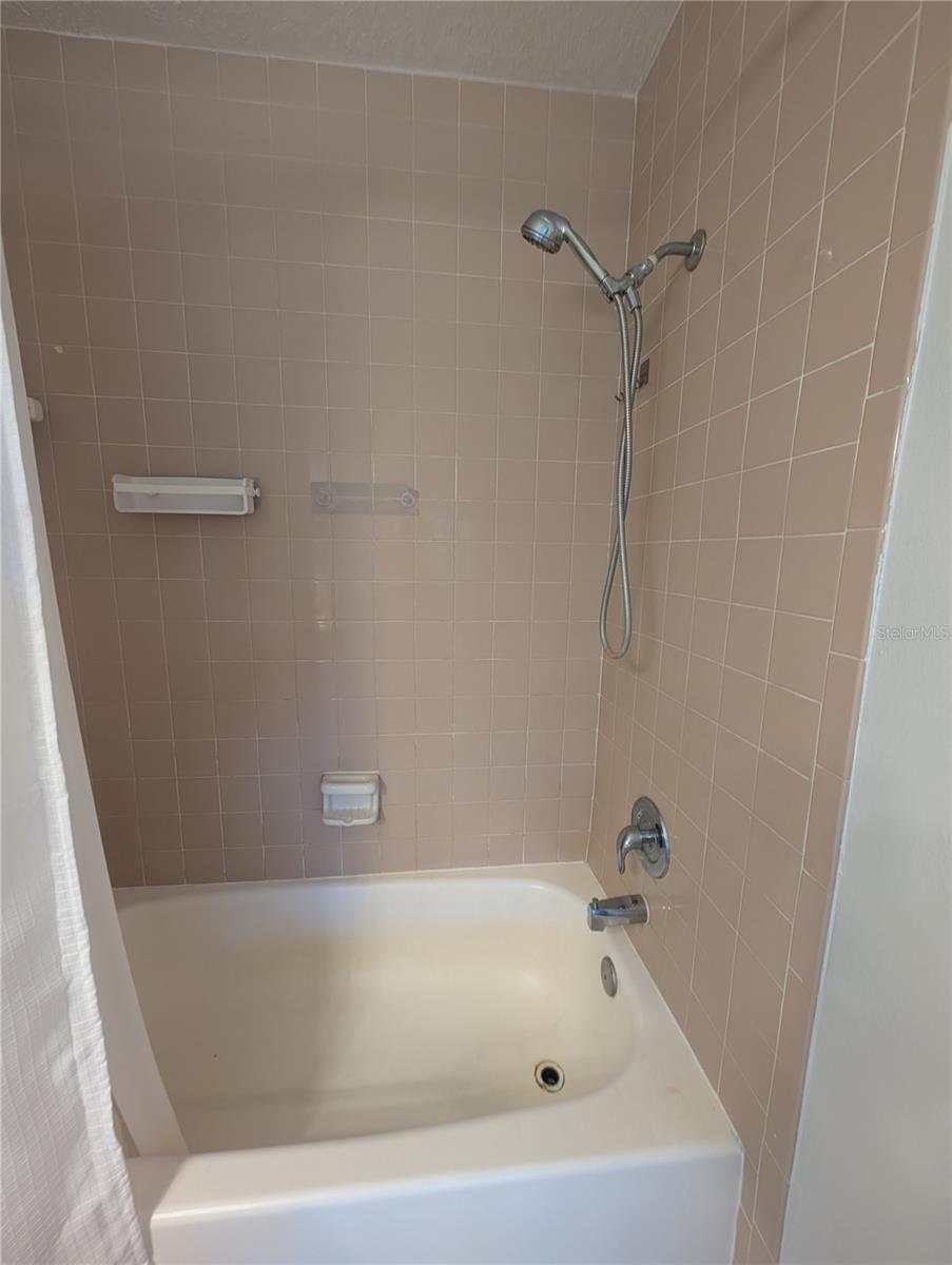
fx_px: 439
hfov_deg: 94.6
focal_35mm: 12
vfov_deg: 110.5
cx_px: 476
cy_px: 632
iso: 71
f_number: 1.7
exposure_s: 1/40
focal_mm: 2.02
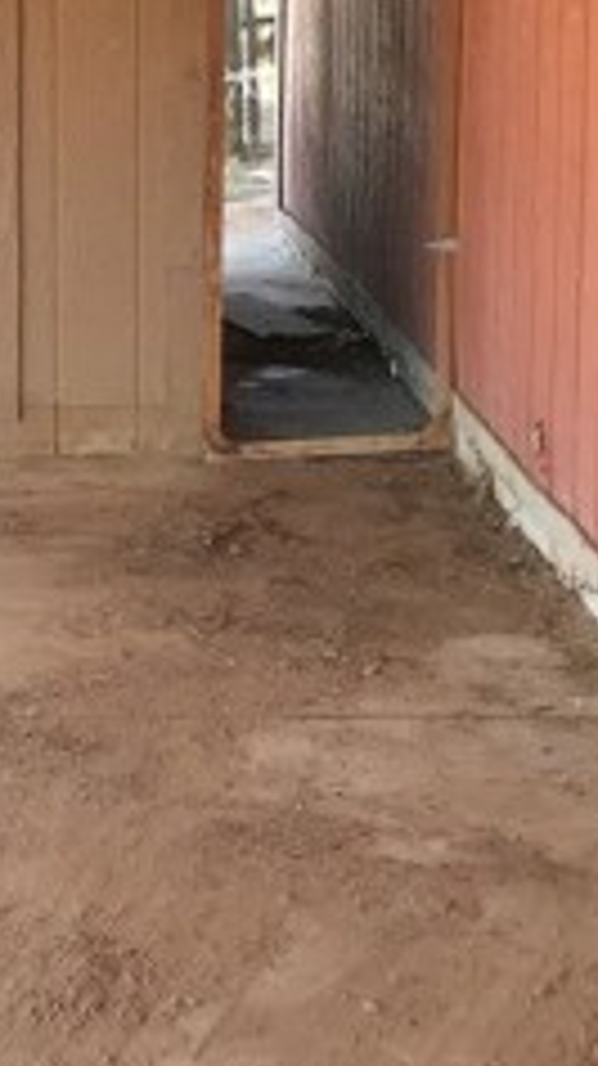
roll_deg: +1.8
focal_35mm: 99
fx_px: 2796
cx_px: -162
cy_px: 414
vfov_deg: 21.5
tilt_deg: -10.5
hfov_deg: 11.9
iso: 25
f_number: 1.8
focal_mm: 3.99
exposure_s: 1/90
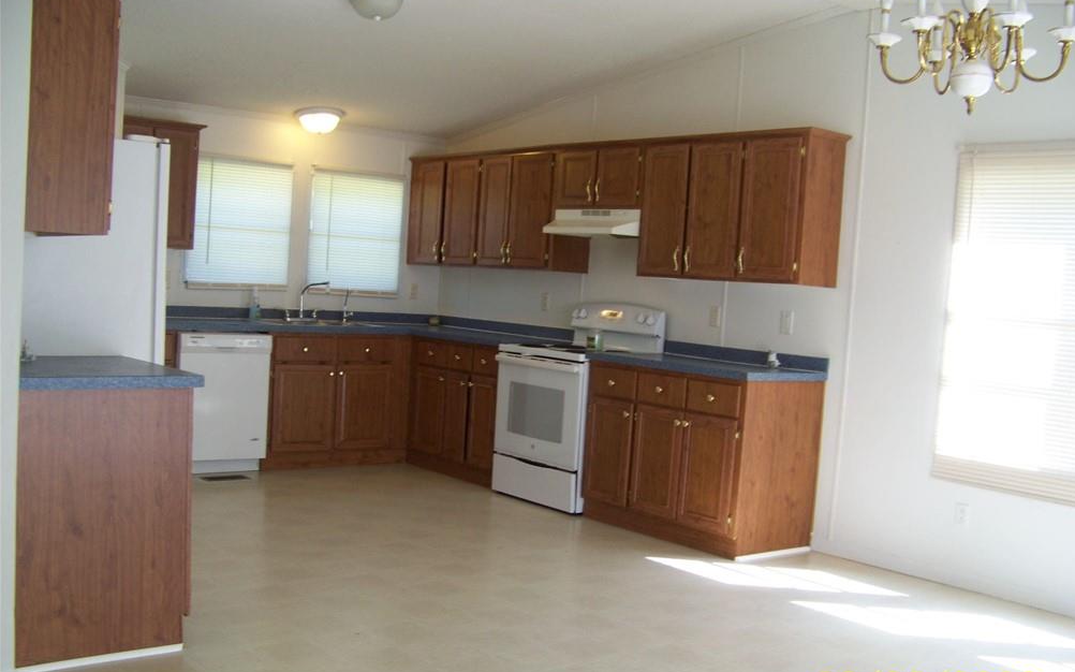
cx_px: 548
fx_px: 1142
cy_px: 386
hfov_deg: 50.4
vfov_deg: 32.7
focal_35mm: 39
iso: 69
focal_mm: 5.85
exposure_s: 1/50
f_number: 2.8
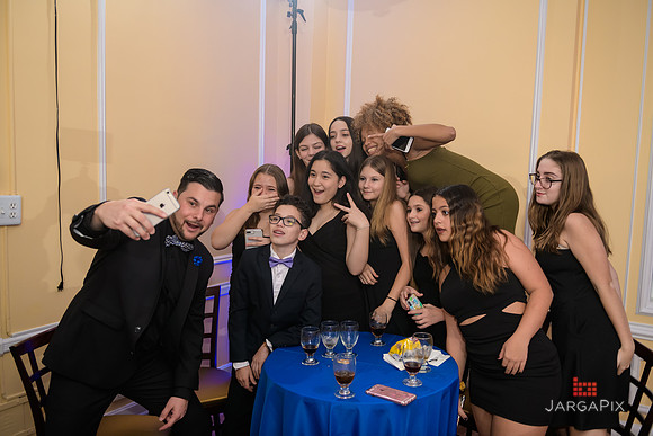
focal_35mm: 31
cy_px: 218
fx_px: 562
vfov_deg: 42.3
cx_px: 326
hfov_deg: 60.3
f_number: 3.2
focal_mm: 31
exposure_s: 1/125
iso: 800
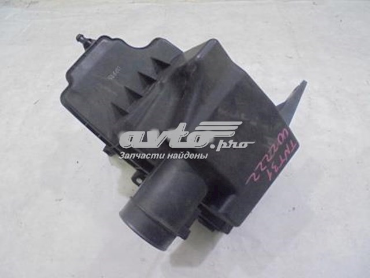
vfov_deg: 53.1
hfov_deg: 67.3
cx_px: 185
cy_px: 139
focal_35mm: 26
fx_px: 278
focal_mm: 4.6
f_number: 3.5
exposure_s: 1/25
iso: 800
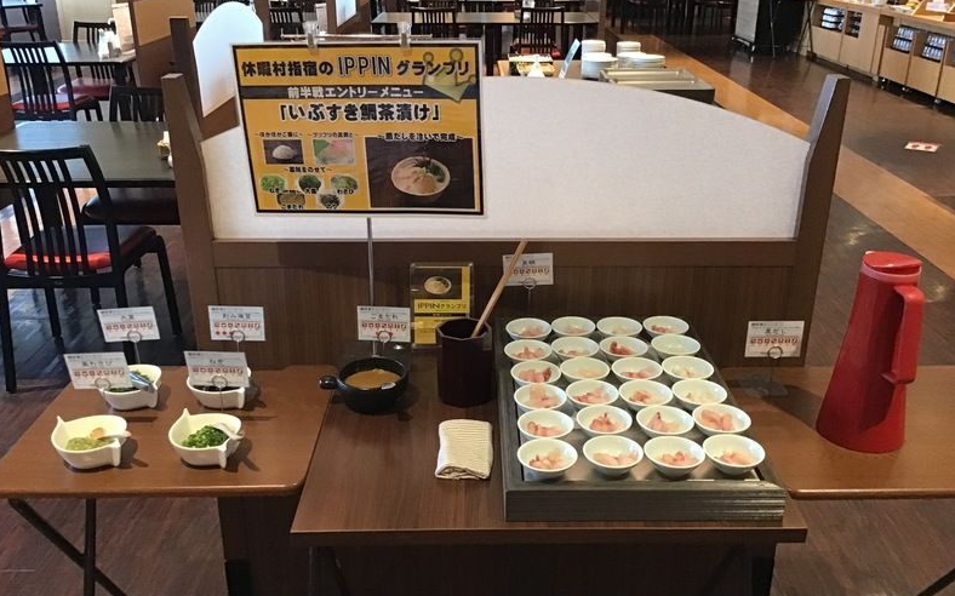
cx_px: 481
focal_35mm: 34
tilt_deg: -24.5
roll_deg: -1.2
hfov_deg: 56.7
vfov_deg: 37.2
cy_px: 306
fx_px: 885
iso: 200
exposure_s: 1/24
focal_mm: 3.3
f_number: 2.4
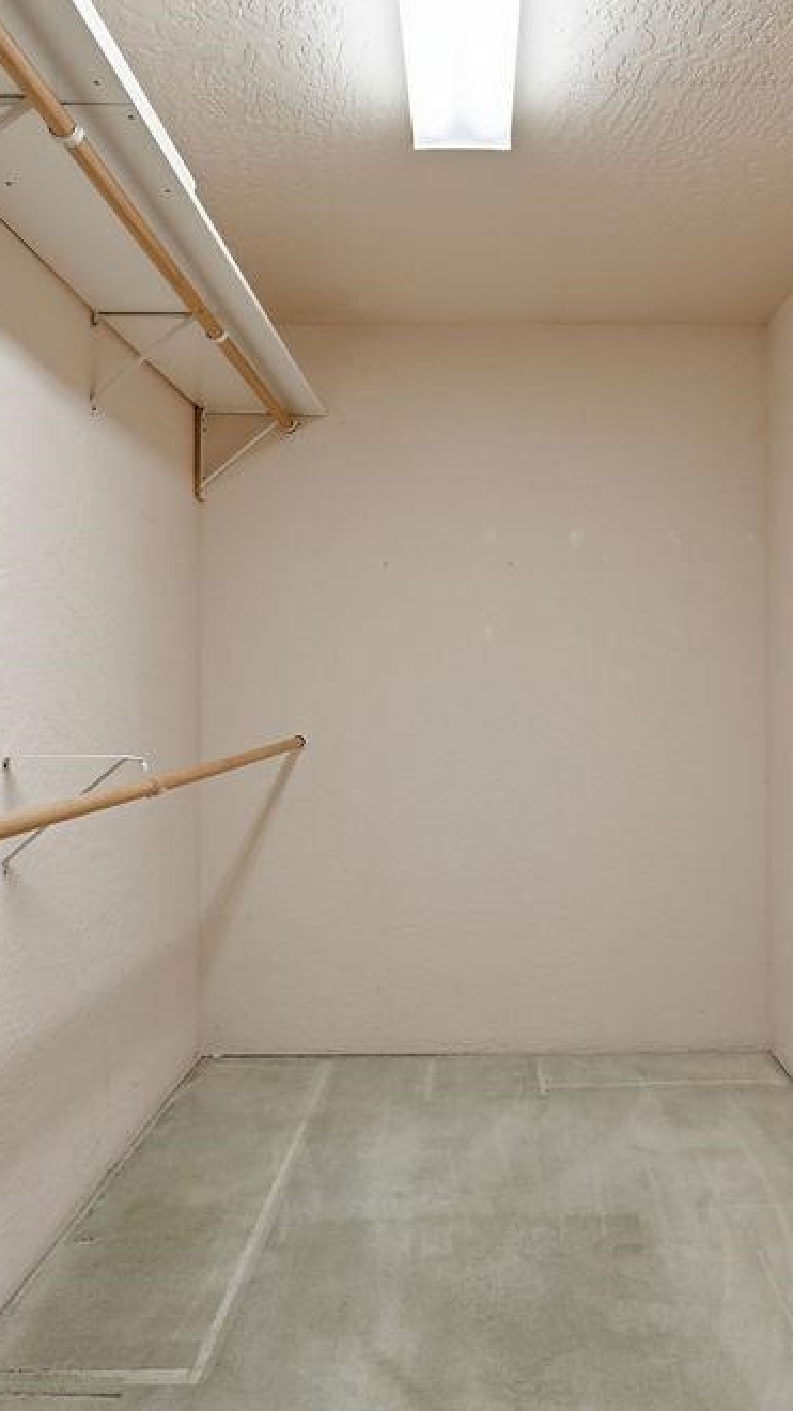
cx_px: 483
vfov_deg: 71.9
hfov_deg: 44.1
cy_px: 694
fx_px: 972
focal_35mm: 26
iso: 100
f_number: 8
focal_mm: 16
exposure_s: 1/25
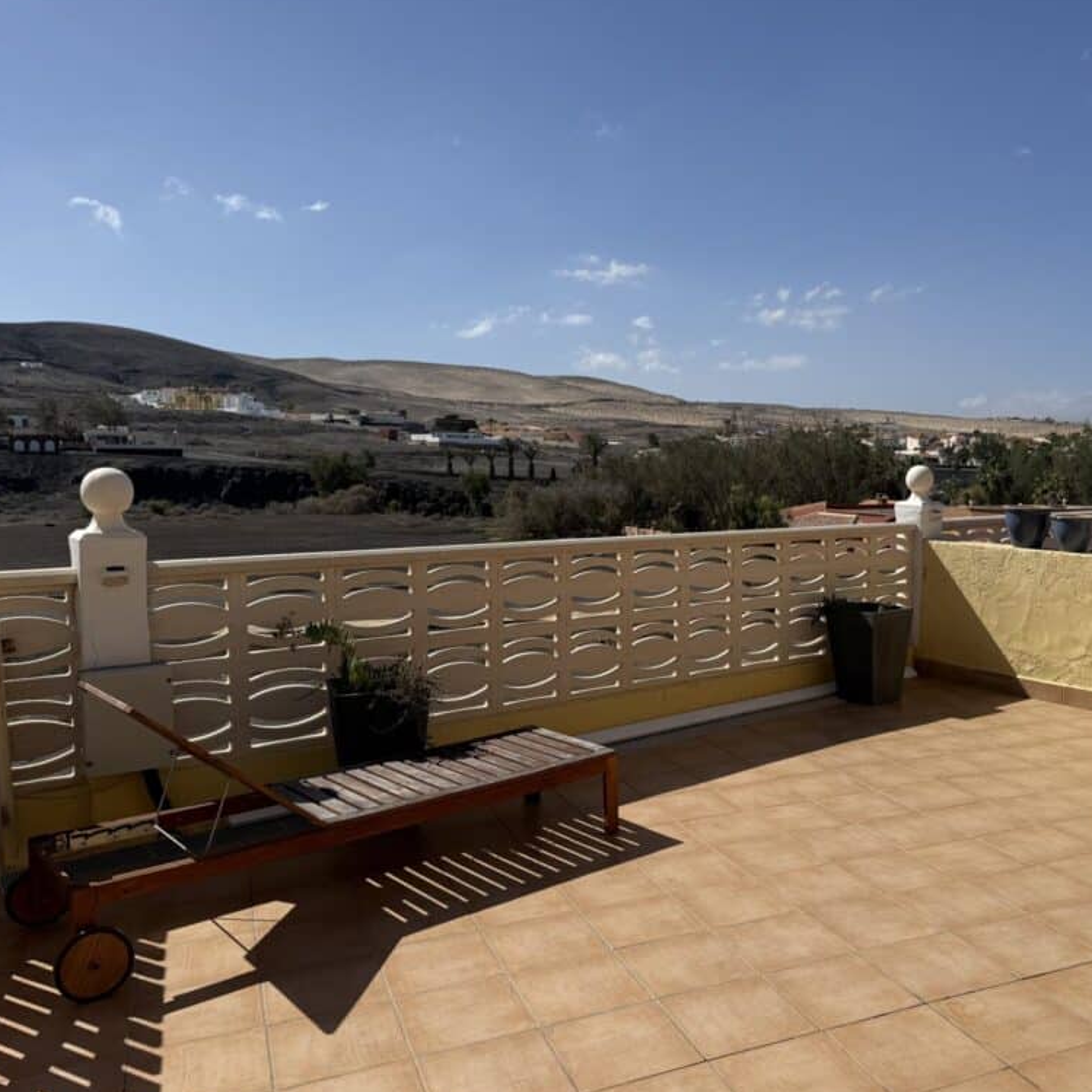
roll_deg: -0.3
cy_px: 550
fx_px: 1035
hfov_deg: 55.2
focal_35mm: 29
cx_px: 660
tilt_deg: -4.5
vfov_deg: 55.6
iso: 80
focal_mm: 6.76
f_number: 1.78
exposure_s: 1/9091
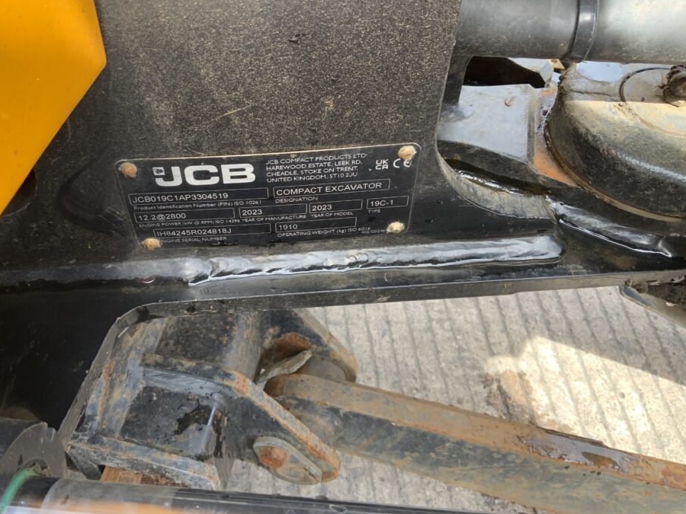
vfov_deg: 42.9
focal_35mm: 33
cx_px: 303
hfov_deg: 55.2
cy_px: 236
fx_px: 654
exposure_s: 1/122
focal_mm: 3
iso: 20
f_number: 1.8
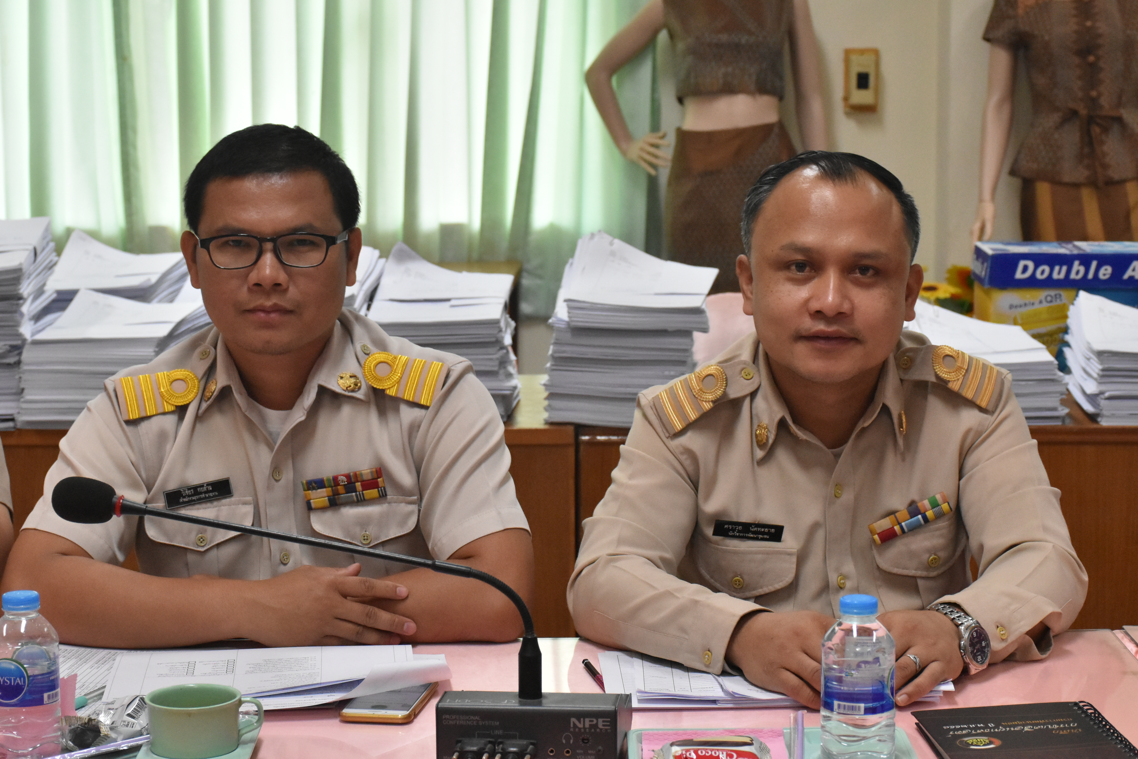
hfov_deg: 27.0
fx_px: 2371
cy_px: 380
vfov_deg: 18.2
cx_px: 569
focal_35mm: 75
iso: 2500
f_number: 7.1
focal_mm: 50
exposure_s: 1/200
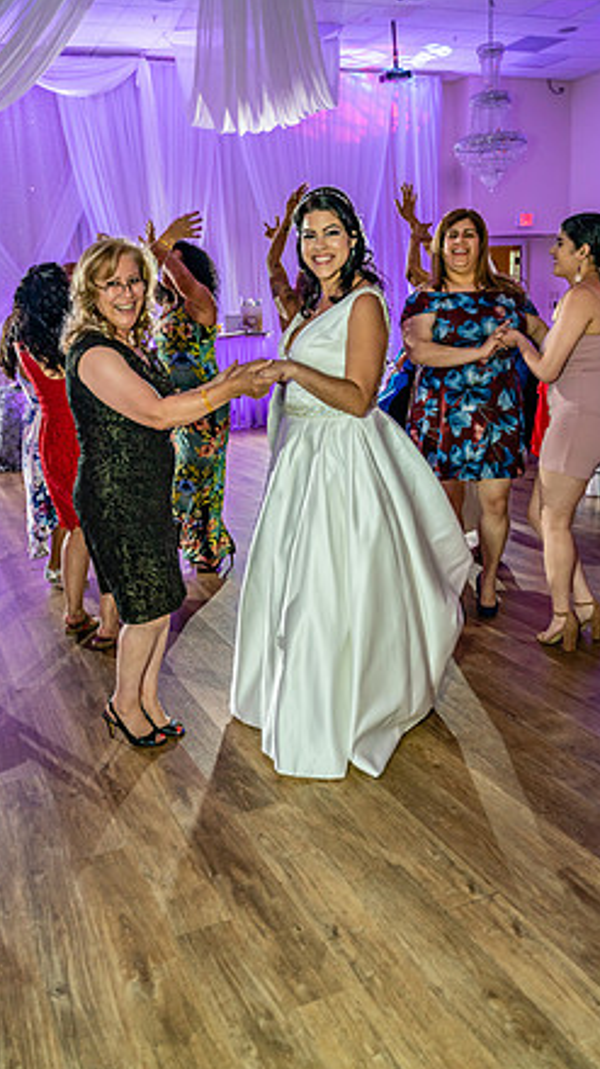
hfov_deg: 38.8
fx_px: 850
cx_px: 270
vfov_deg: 64.3
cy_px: 537
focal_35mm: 30
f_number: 2.8
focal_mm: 28
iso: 1250
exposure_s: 1/125
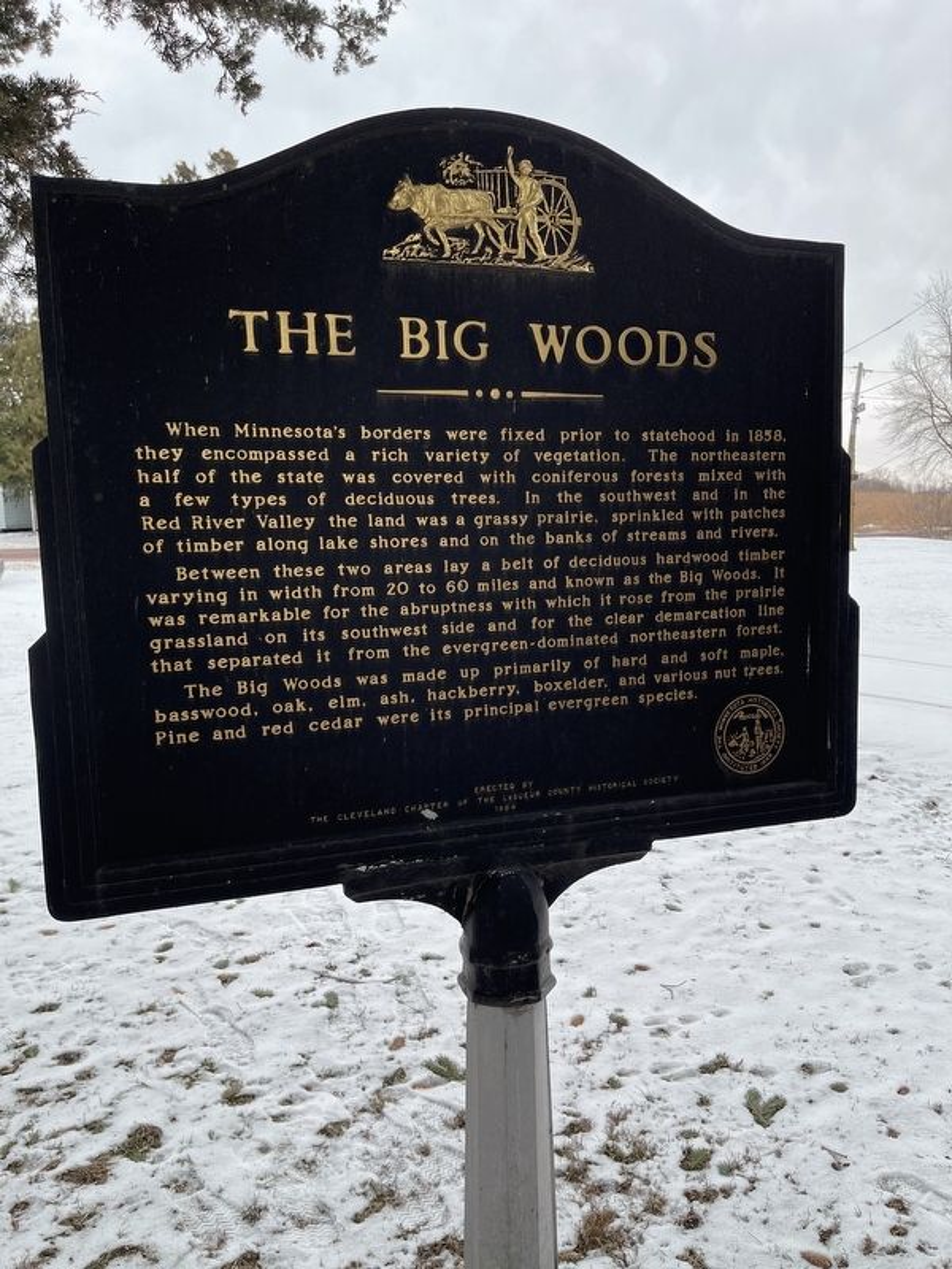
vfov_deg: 67.3
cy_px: 634
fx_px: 953
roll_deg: +0.4
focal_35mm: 26
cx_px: 476
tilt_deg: -7.1
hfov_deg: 53.1
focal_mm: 5.1
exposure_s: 1/424
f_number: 1.6
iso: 32
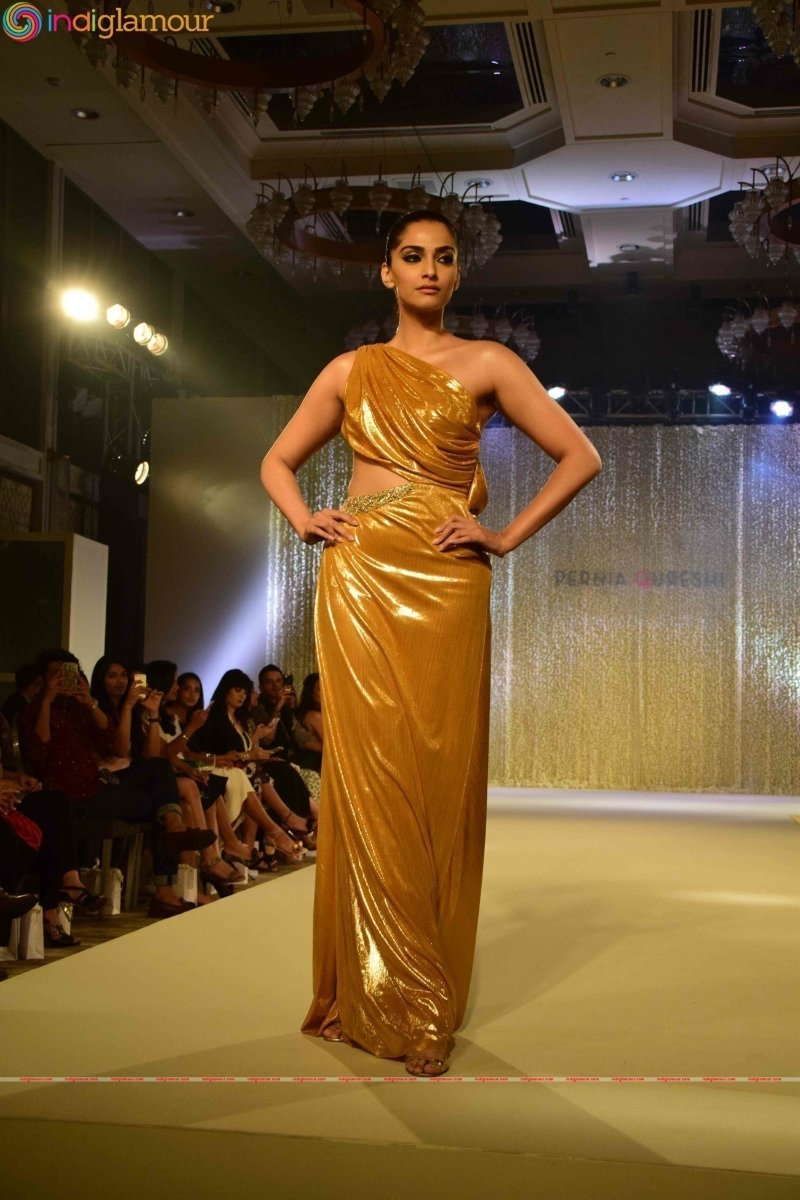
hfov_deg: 28.9
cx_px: 400
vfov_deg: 42.3
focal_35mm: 46
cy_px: 600
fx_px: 1550
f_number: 5.6
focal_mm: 31
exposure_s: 1/160
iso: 1600
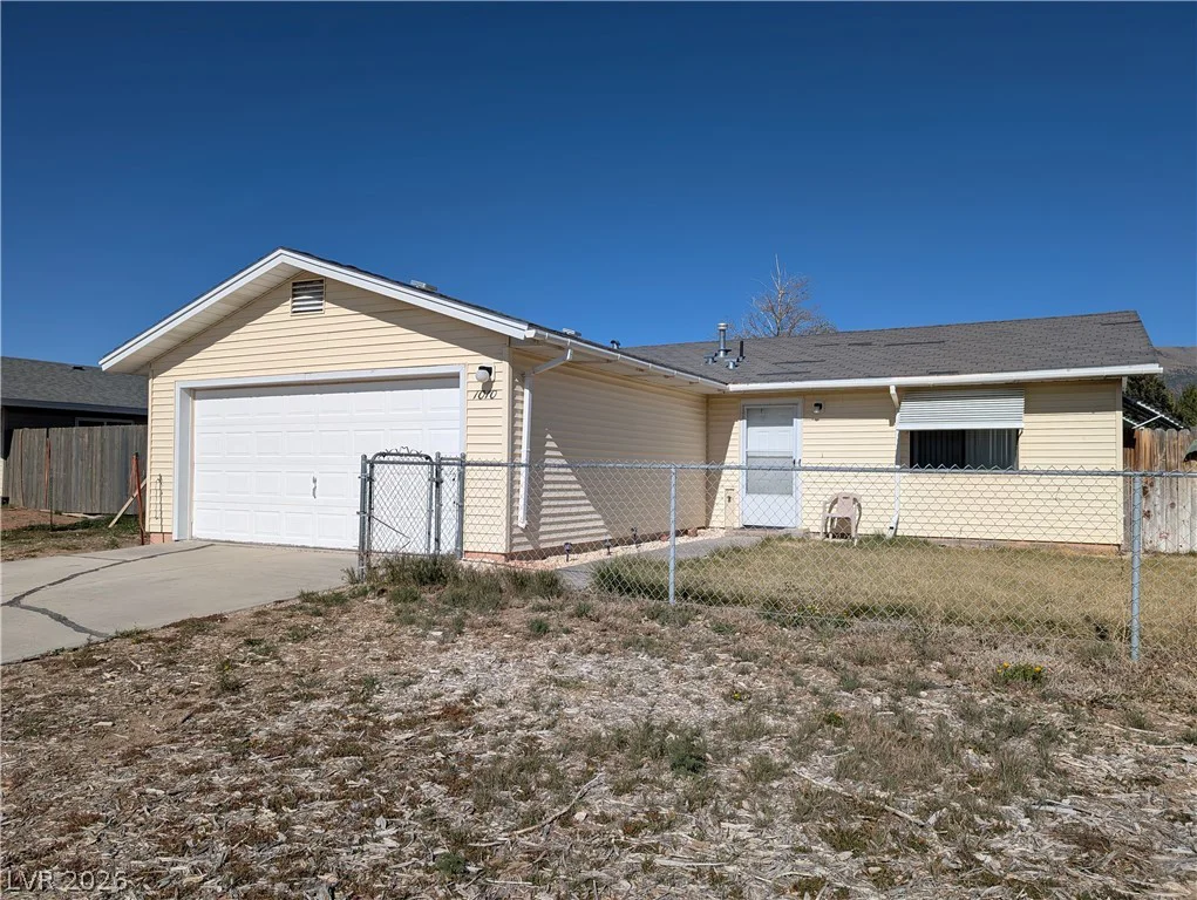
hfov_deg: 71.5
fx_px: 831
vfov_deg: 56.9
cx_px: 598
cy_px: 450
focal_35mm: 24
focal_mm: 6.9
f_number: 1.68
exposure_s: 1/2646
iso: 20
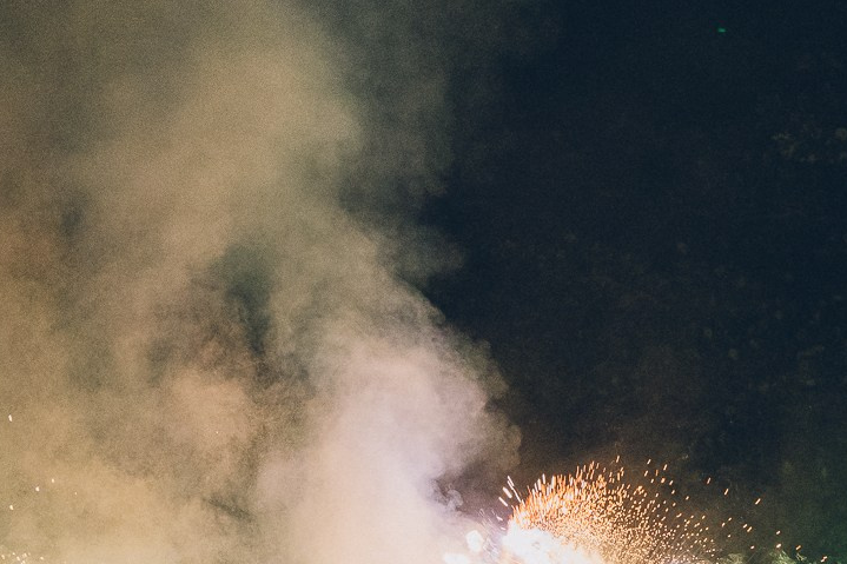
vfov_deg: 9.5
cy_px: 313
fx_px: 3411
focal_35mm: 145
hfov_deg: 13.5
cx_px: 1180
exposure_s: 1/200
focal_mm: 50
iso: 5000
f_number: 2
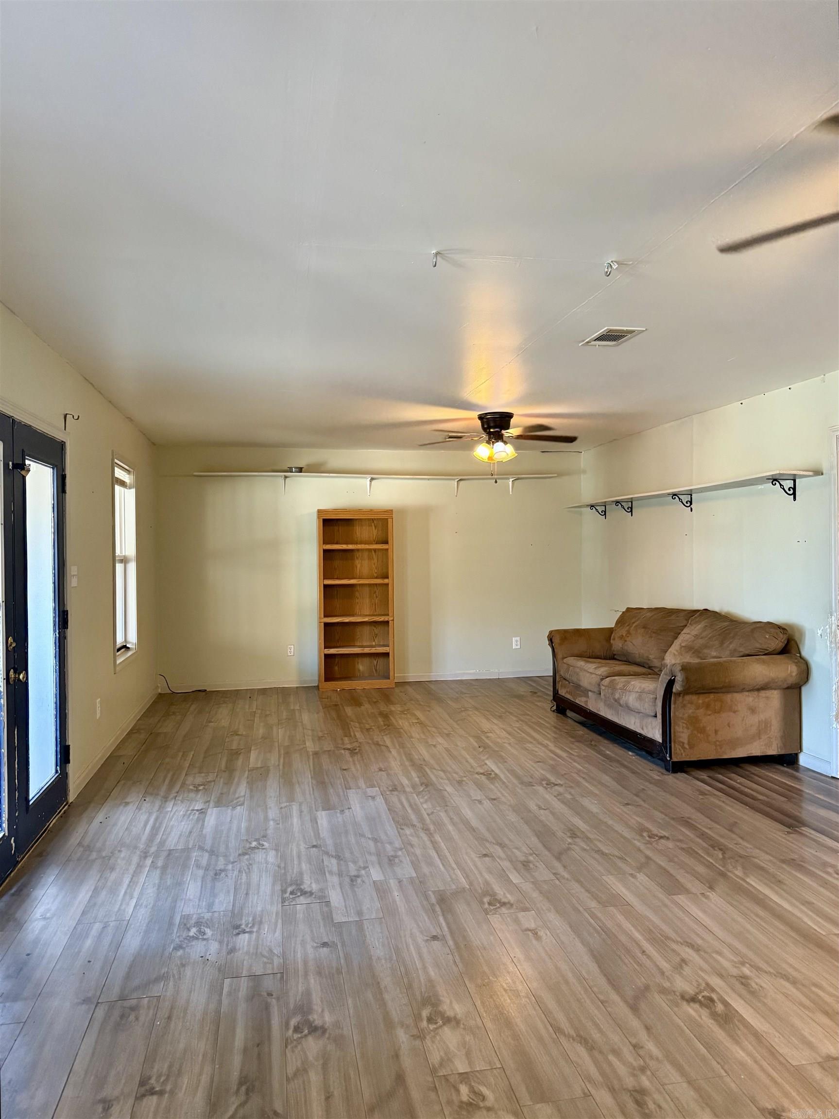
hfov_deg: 56.8
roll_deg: -0.9
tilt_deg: -1.0
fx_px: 776
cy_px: 560
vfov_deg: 71.6
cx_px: 420
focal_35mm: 24
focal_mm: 6.76
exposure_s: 1/60
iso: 500
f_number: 1.78
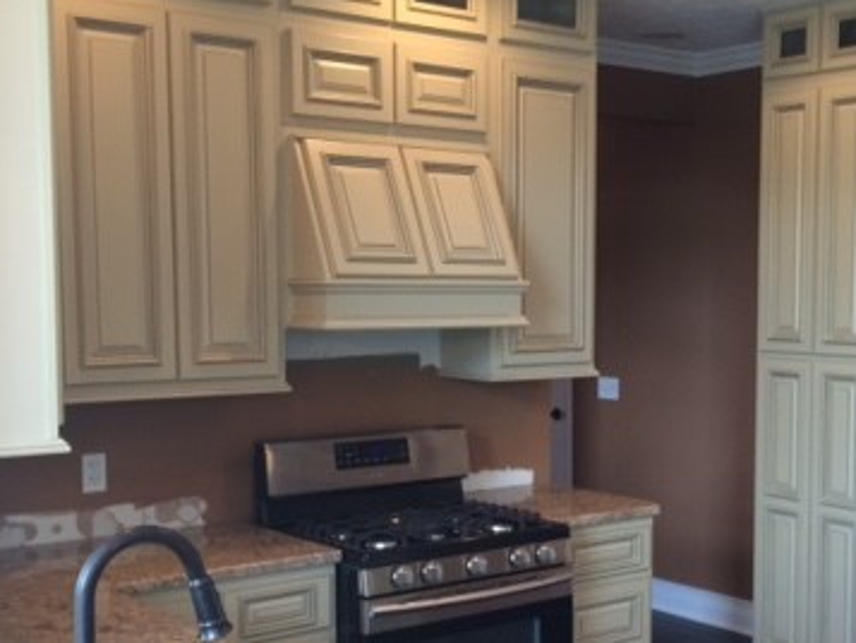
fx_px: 1286
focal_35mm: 52
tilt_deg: -4.4
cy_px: 401
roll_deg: -1.5
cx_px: 556
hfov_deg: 36.5
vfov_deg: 28.0
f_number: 2.2
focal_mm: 4.15
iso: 64
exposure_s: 1/30
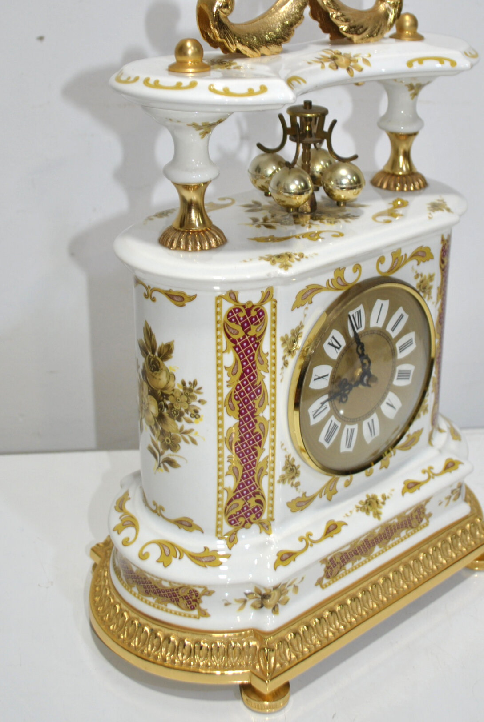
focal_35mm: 52
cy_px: 238
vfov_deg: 37.7
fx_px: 1045
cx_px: 260
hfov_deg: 26.1
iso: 200
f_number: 4
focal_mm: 22
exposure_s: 1/15
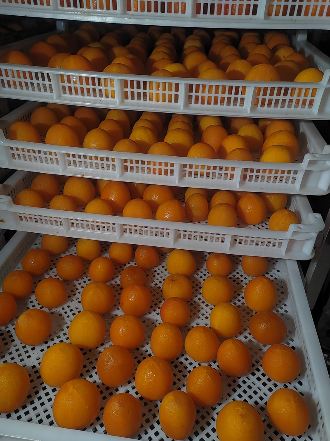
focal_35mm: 27
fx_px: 343
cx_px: 165
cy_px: 220
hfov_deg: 51.3
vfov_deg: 65.3
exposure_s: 1/50
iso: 5000
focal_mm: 5.52
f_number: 1.9
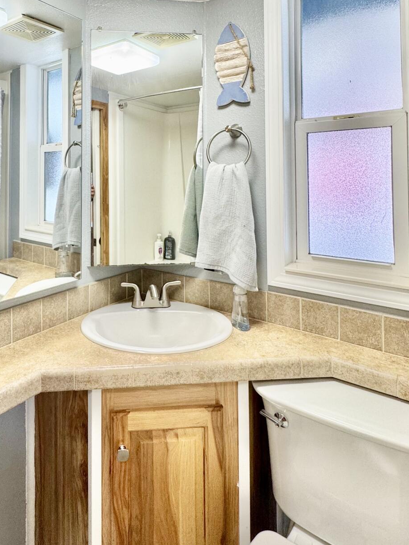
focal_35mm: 23
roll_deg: +0.3
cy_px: 172
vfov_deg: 71.3
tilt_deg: +1.5
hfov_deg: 57.2
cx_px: 127
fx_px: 362
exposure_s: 1/120
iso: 125
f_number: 2.2
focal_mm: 2.22
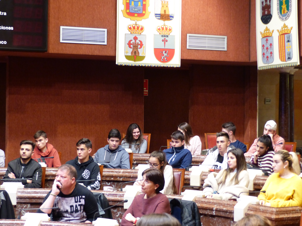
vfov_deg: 17.8
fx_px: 724
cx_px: 151
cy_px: 113
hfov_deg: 23.6
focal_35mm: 83
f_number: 2.8
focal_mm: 15
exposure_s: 1/13
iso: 400
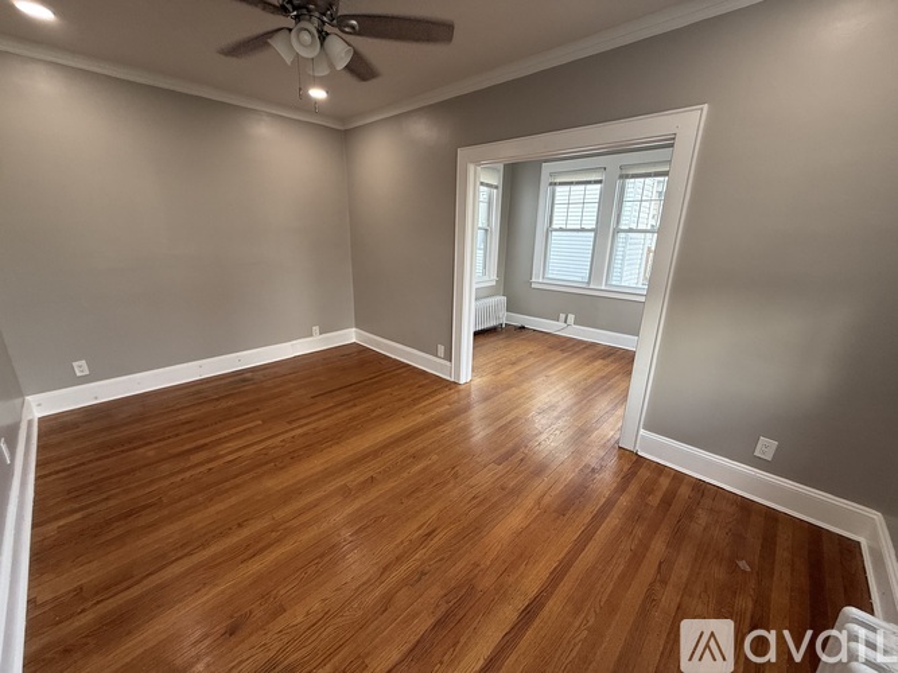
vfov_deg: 85.7
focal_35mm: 14
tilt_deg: -16.0
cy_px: 336
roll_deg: -1.3
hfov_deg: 102.1
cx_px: 449
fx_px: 363
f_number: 2.2
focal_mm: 2.22
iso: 125
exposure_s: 1/99
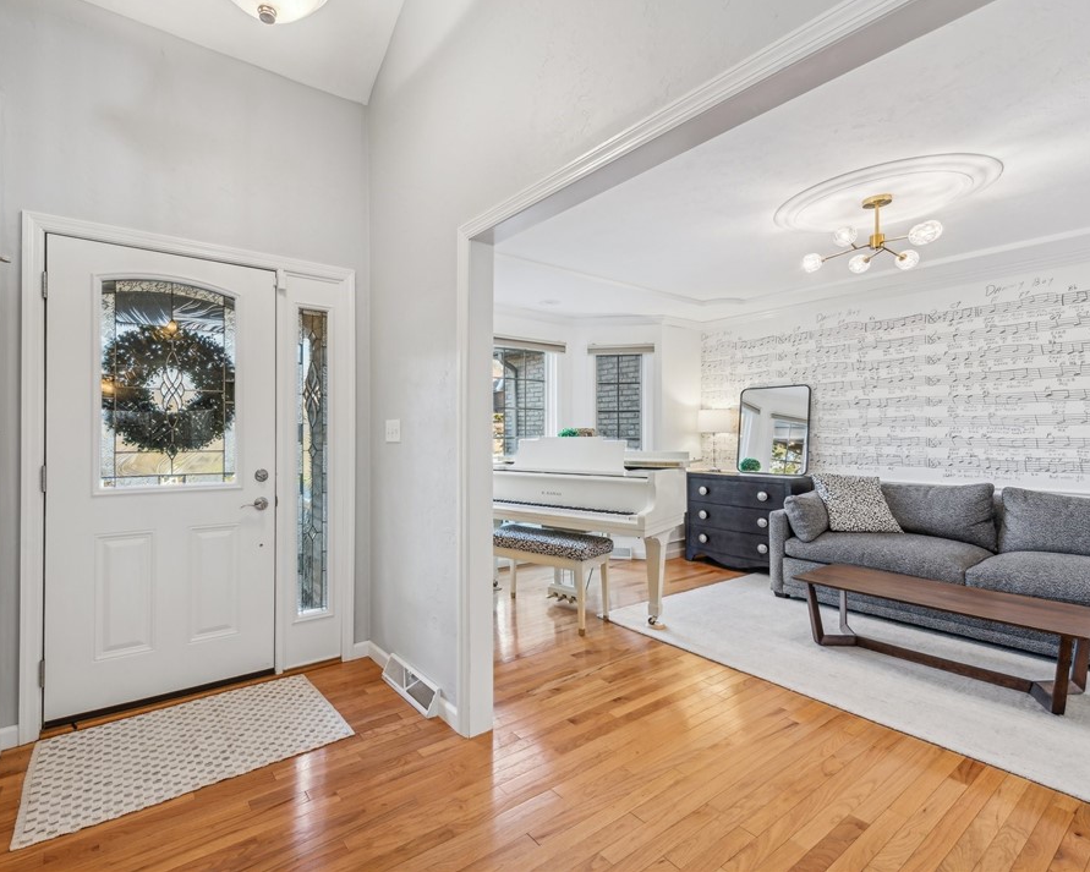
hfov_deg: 92.3
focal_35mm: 16
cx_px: 454
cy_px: 430
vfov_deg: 80.4
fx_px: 516
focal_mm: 14
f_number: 11
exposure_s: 1/13
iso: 100
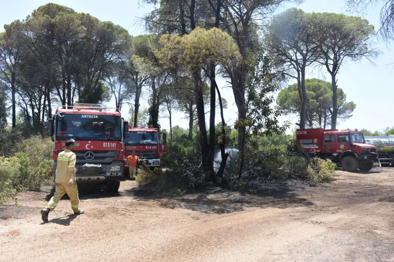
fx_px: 328
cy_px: 131
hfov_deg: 61.9
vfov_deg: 43.6
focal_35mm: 30
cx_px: 197
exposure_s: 1/500
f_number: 8
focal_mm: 20
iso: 560
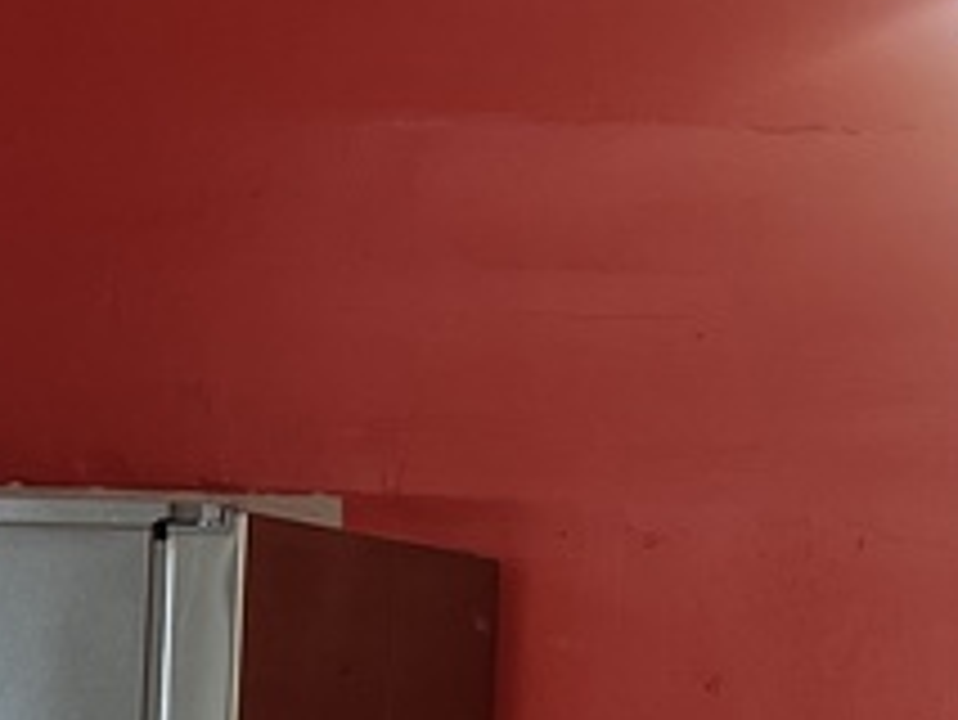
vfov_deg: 8.4
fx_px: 4874
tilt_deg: +0.9
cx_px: 1309
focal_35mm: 176
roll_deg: -1.7
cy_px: 684
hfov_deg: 10.9
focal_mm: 5.7
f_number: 1.5
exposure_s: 1/60
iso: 80
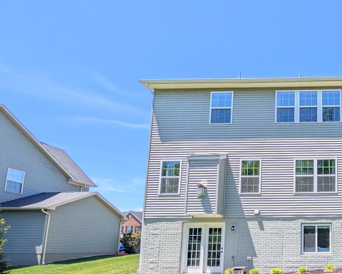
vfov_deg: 53.7
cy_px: 212
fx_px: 253
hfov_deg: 54.7
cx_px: 334
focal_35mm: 25
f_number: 1.7
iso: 55
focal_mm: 2.02
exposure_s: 1/1672
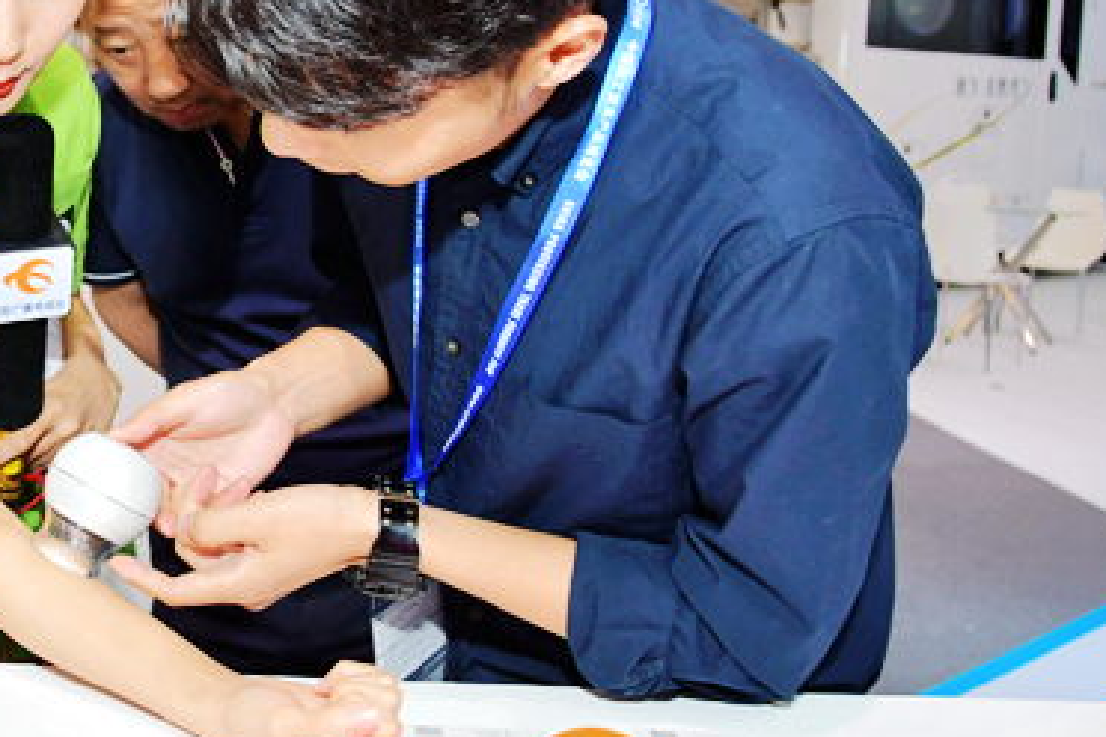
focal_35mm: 58
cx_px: 54
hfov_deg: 32.3
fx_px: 1782
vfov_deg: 23.3
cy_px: 236
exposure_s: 1/160
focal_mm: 18
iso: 640
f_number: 3.5
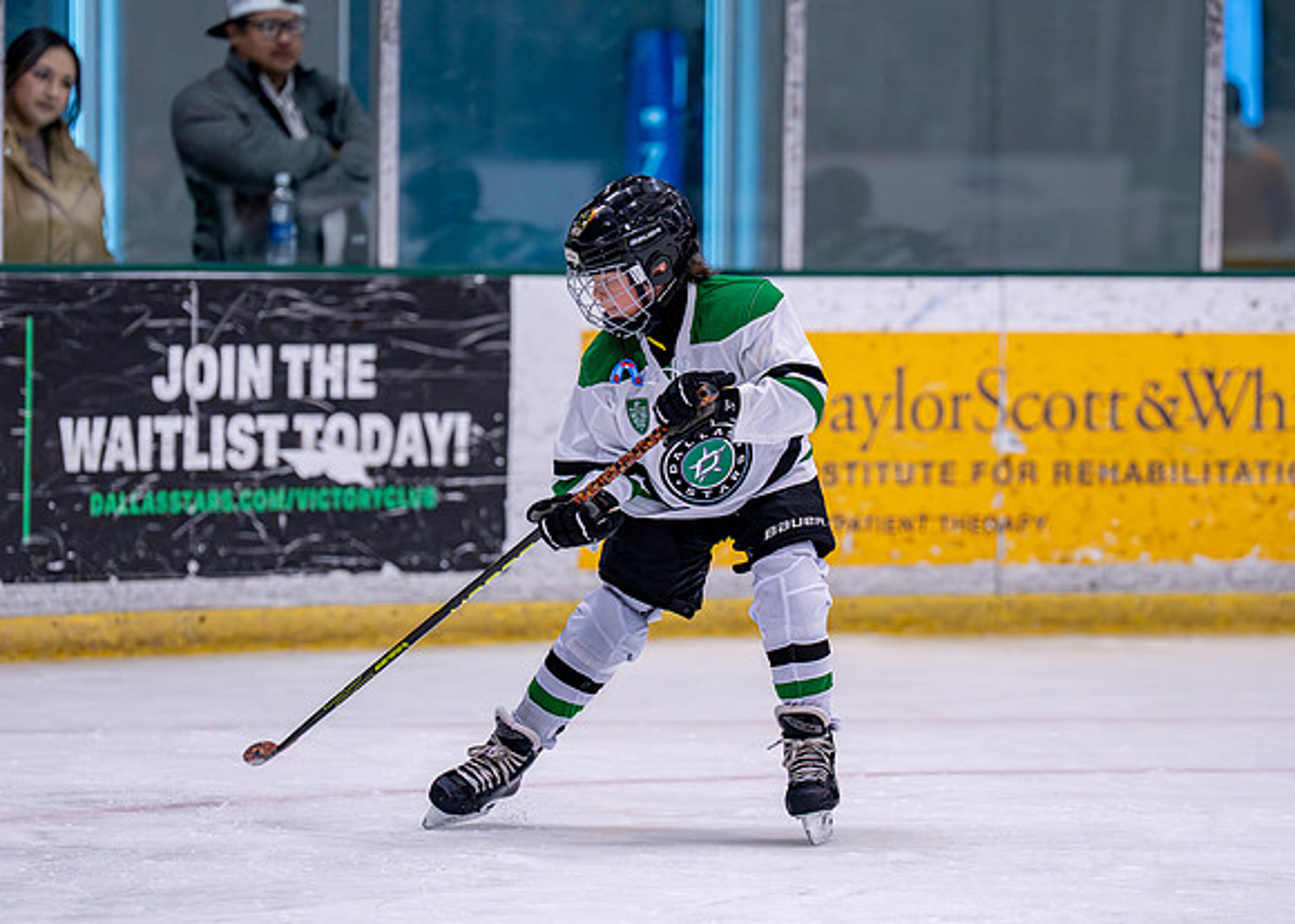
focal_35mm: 229
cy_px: 411
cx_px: 643
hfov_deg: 8.8
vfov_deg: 6.3
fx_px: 8433
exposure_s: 1/1250
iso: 2500
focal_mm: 156
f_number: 2.8
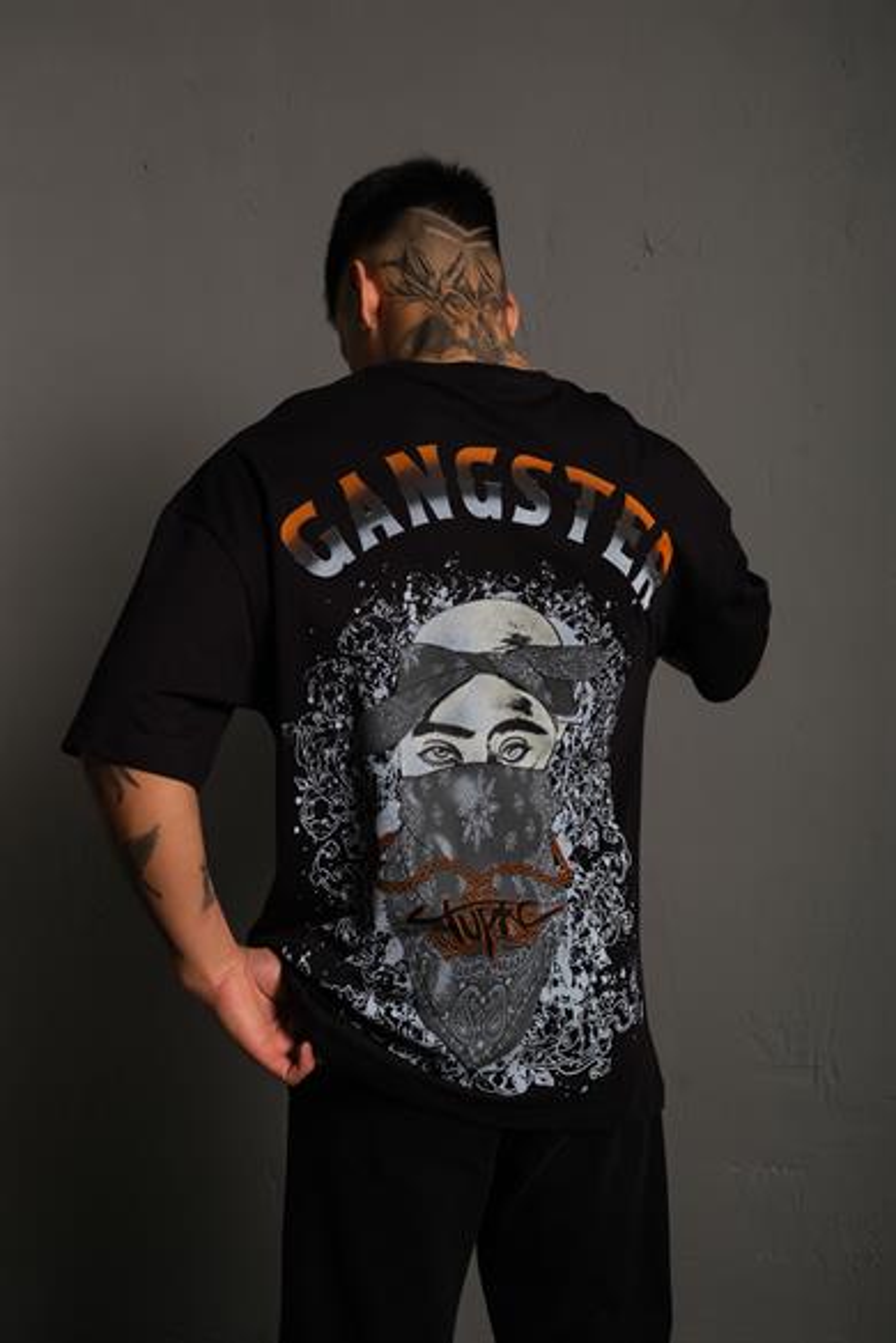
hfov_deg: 37.9
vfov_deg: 54.4
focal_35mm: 35
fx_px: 1307
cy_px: 672
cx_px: 448
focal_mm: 23.3
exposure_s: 1/160
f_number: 5
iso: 160
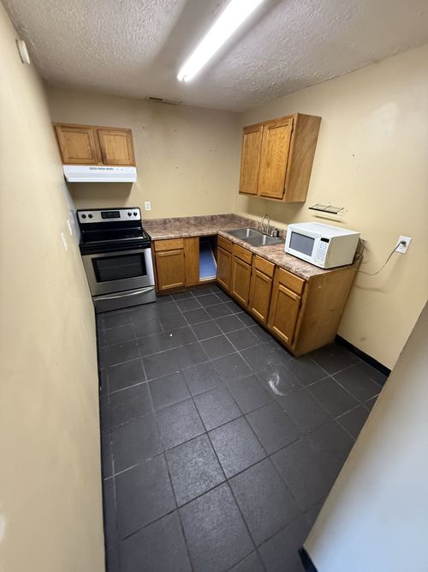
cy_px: 286
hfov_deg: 85.7
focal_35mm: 14
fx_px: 231
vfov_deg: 102.1
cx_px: 214
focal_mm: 2.22
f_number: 2.2
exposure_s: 1/60
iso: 500
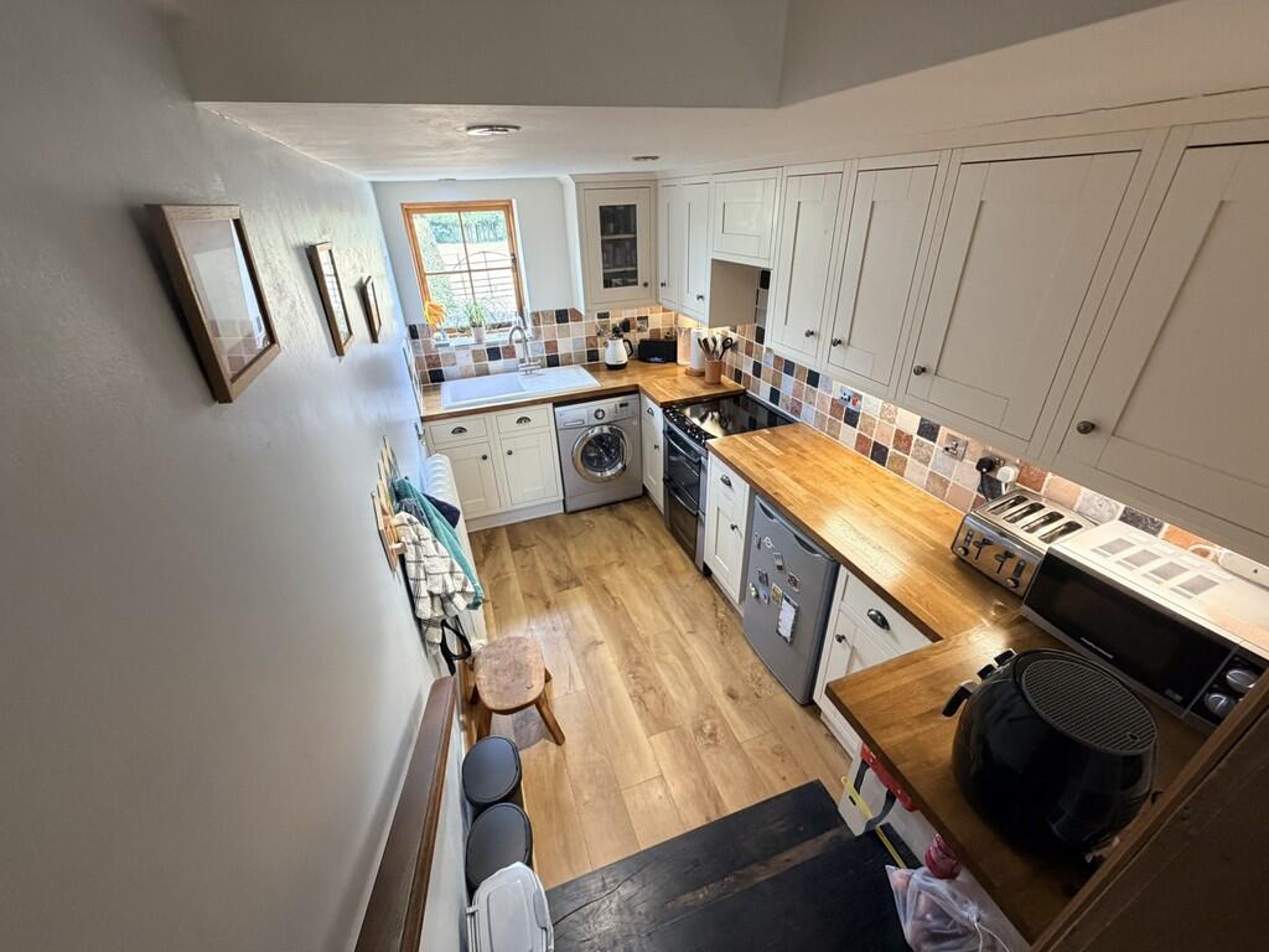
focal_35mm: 14
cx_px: 634
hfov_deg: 102.1
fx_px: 513
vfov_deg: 85.7
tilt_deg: -29.3
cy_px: 476
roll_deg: +2.5
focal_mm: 2.22
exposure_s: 1/118
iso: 320
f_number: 2.2
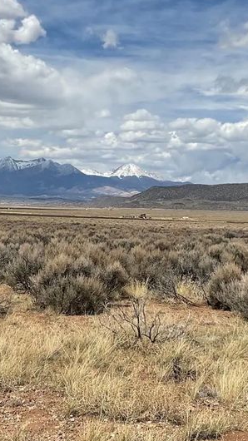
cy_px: 237
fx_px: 713
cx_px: 111
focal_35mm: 61
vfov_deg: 34.3
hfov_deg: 19.7
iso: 16
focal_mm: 3
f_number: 1.8
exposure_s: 1/3534
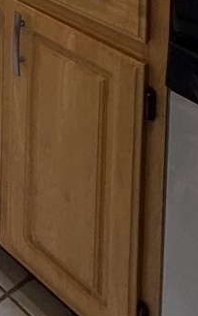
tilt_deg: -3.5
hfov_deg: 13.0
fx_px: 604
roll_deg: +0.7
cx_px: -306
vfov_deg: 19.9
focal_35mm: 70
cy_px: -276
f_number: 2.2
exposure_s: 1/120
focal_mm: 2.22
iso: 320
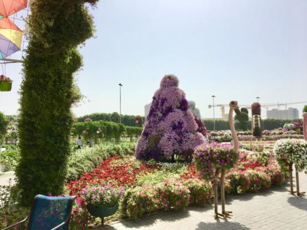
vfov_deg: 48.2
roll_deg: +0.8
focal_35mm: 29
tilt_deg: +4.5
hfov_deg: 61.7
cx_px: 154
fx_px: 257
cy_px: 115
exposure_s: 1/2331
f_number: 2.2
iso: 25
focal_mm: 4.15
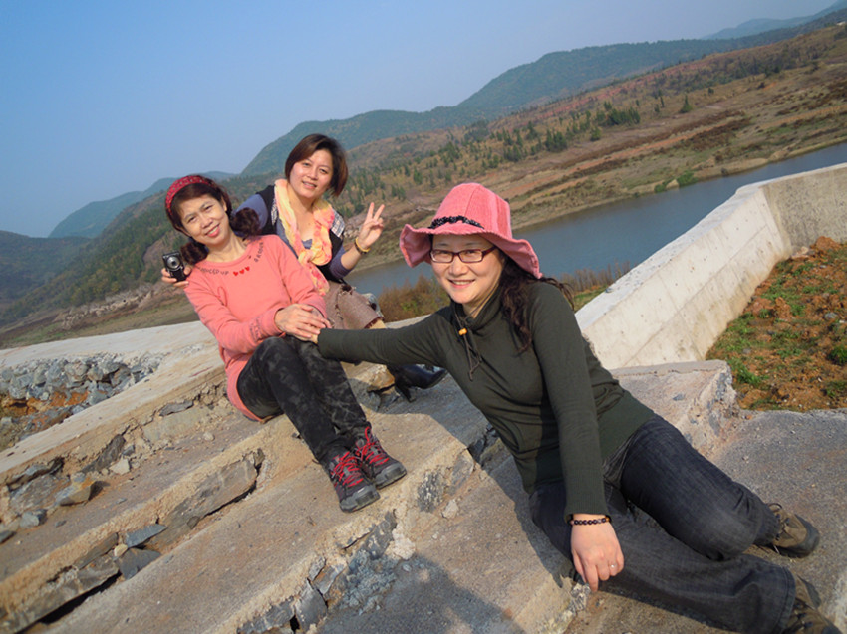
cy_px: 317
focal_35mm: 28
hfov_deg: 63.5
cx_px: 424
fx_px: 685
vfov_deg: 49.7
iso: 100
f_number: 7.6
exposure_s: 1/200
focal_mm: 5
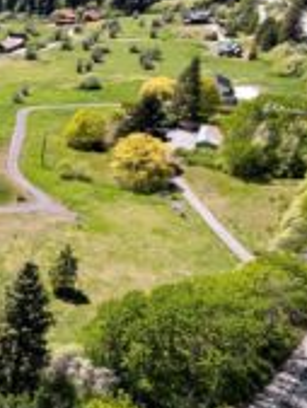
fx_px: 591
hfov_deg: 23.9
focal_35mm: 50
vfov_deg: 38.0
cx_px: -138
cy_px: 244
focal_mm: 8.38
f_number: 2.8
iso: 100
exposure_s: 1/2500
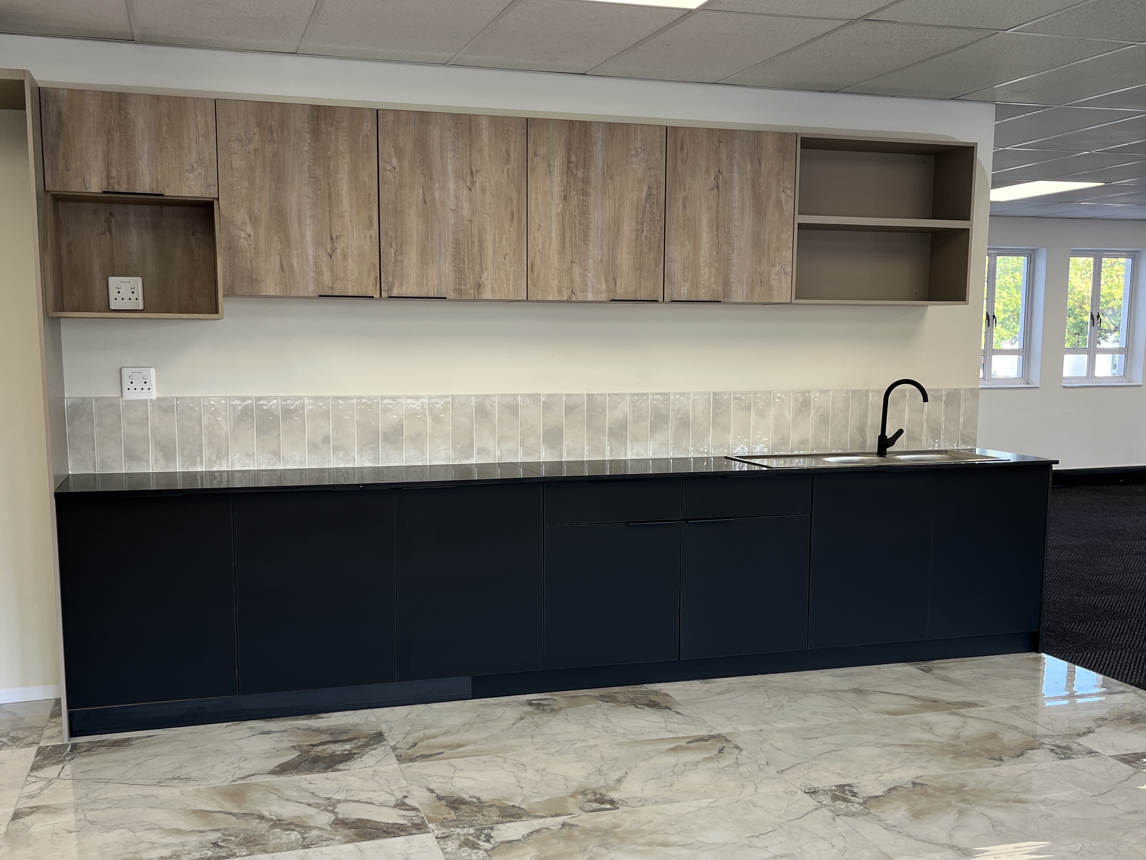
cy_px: 511
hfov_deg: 51.3
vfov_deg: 39.5
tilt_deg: -9.4
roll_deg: -0.6
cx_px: 555
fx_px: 1192
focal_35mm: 36
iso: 40
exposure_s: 1/122
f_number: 1.6
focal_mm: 5.1
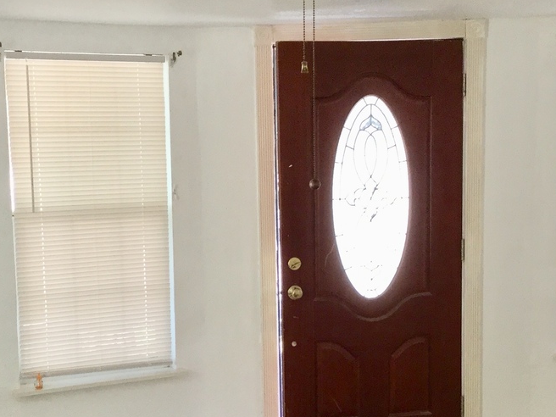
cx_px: 269
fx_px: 1092
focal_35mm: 68
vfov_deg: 21.4
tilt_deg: -7.2
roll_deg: +1.4
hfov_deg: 28.6
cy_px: 328
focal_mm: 3.3
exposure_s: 1/30
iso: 50
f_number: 2.4
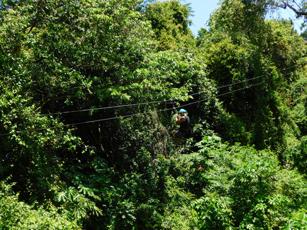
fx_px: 452
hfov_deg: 37.5
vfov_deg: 28.6
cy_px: 115
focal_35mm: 51
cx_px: 154
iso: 125
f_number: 3.8
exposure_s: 1/500
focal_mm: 9
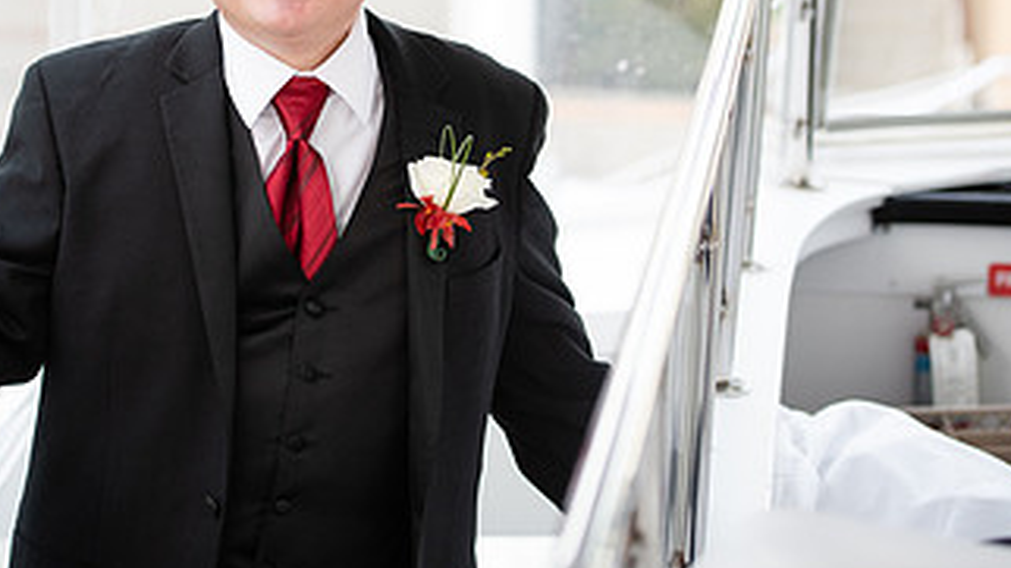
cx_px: 333
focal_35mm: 132
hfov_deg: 16.2
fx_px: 3538
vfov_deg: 9.2
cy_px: 89
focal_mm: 70
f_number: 2.8
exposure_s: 1/640
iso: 1000
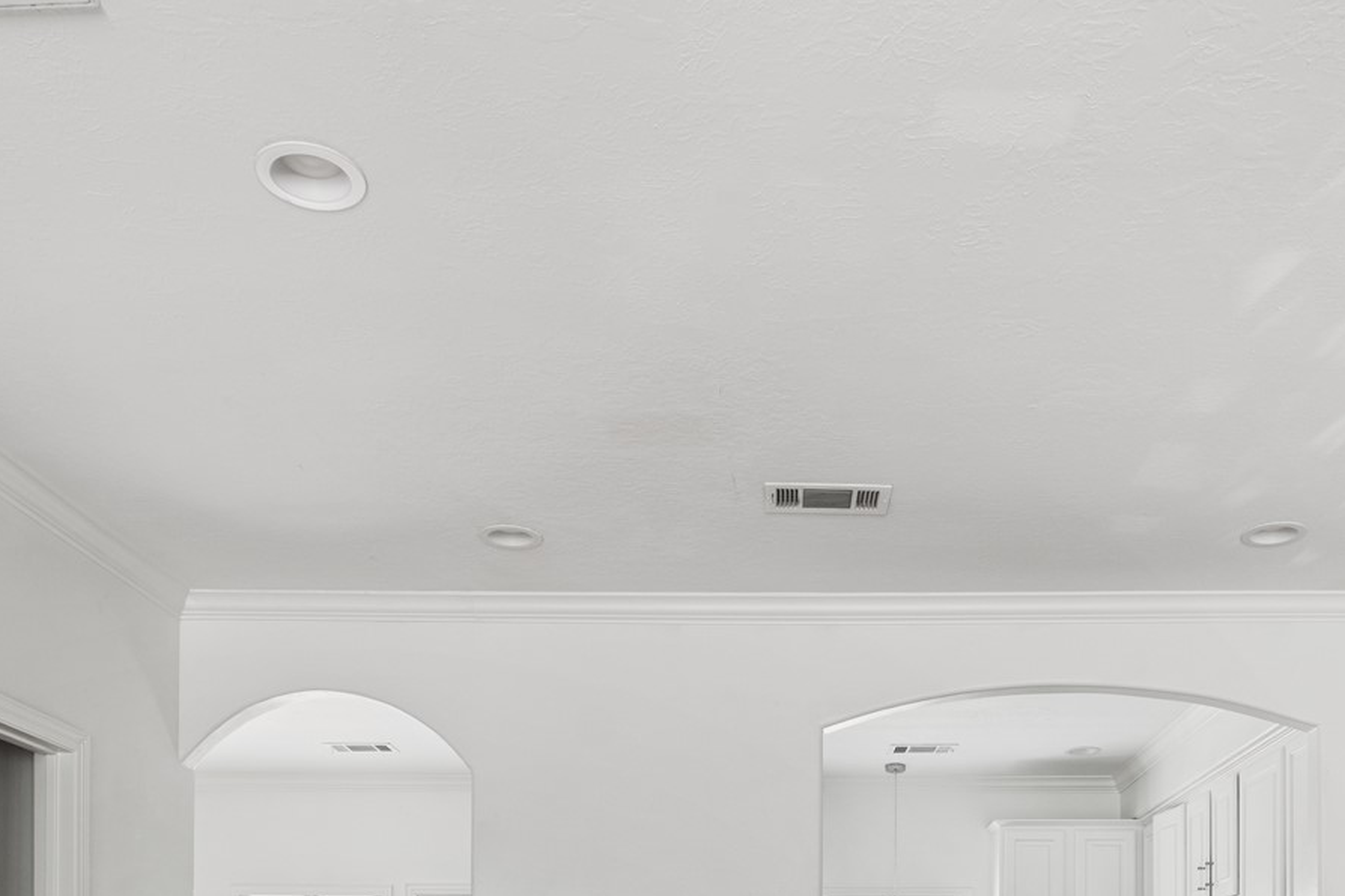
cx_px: 782
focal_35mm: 34
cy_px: 1003
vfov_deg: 33.5
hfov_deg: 55.5
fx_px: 1270
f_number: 7.1
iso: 100
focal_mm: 14
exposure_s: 1/2.5
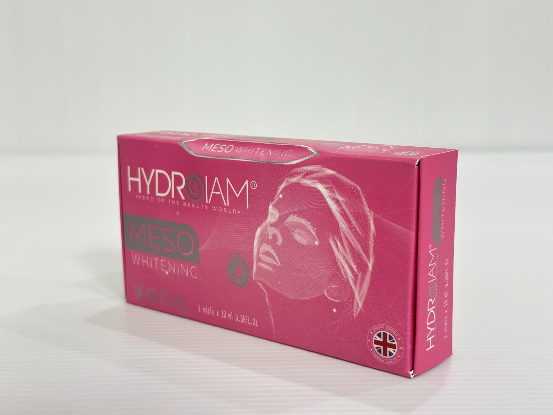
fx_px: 767
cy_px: 208
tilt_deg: -9.5
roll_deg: +0.9
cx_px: 276
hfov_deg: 39.7
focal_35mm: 48
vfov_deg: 30.3
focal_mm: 6.86
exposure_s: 1/50
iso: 125
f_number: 1.78
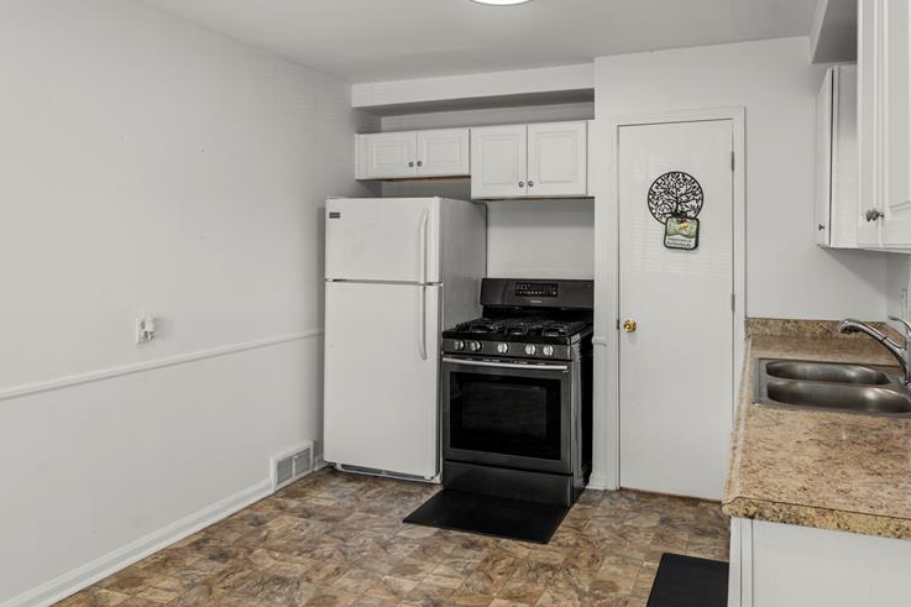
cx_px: 522
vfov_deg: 51.1
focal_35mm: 25
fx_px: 632
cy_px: 258
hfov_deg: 71.1
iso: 400
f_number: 8
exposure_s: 1/8
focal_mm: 18
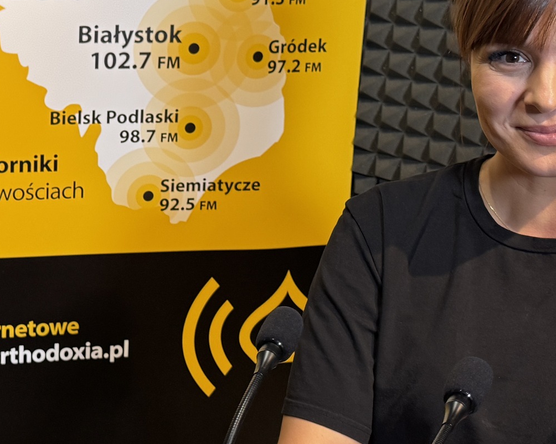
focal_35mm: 70
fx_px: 1152
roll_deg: -2.6
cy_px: 180
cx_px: 87
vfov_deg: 21.8
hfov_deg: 26.5
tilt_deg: -17.1
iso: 160
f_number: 1.78
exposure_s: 1/50
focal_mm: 6.76
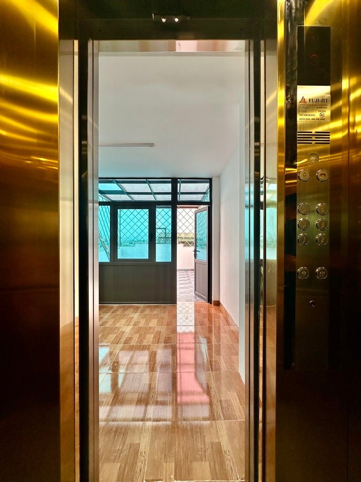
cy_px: 241
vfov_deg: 102.1
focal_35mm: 14
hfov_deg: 85.7
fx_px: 195
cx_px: 180
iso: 40
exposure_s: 1/254
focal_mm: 2.22
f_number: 2.2
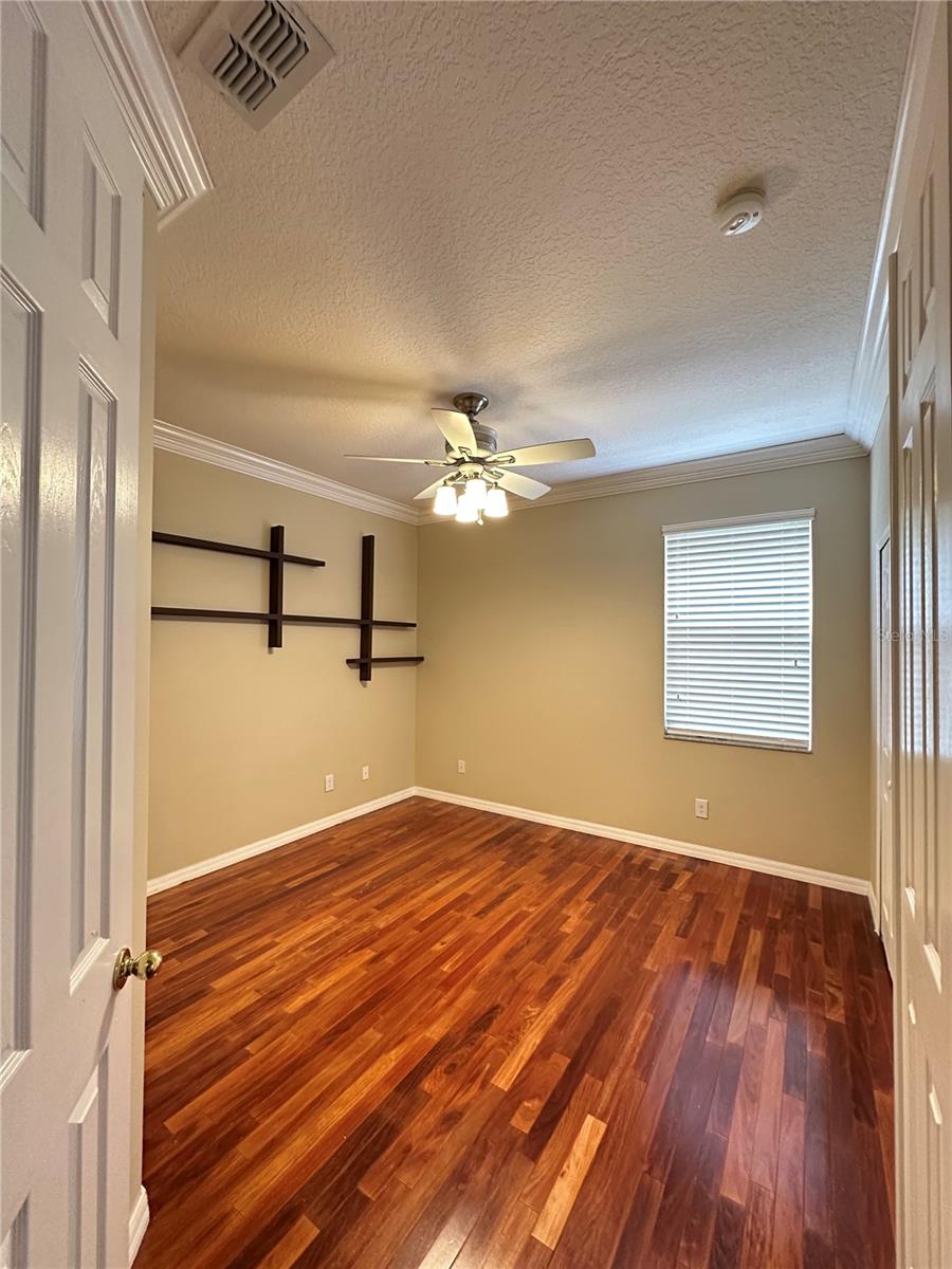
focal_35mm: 14
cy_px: 634
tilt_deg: +1.6
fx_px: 513
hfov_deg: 85.7
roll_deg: -0.8
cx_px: 476
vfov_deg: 102.1
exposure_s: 1/60
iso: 640
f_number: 2.2
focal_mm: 2.22
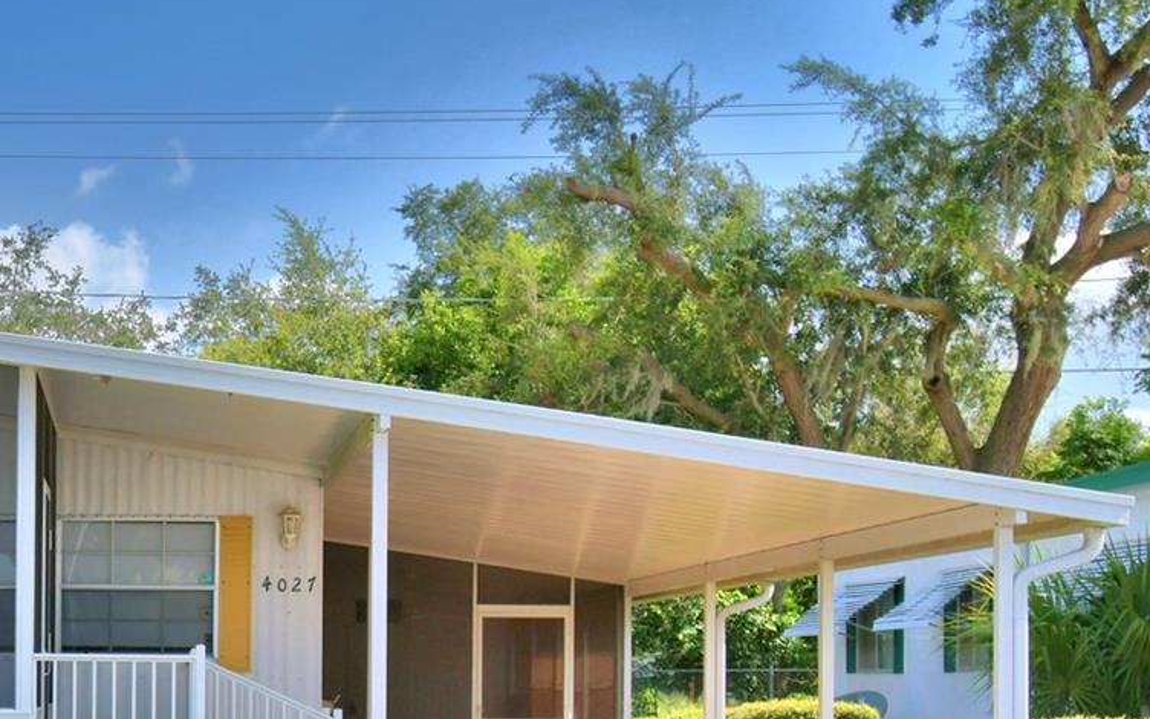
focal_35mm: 65
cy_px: 670
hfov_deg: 29.9
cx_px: 73
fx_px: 2037
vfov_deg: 19.6
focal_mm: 20
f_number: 5.6
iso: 100
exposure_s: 1/640
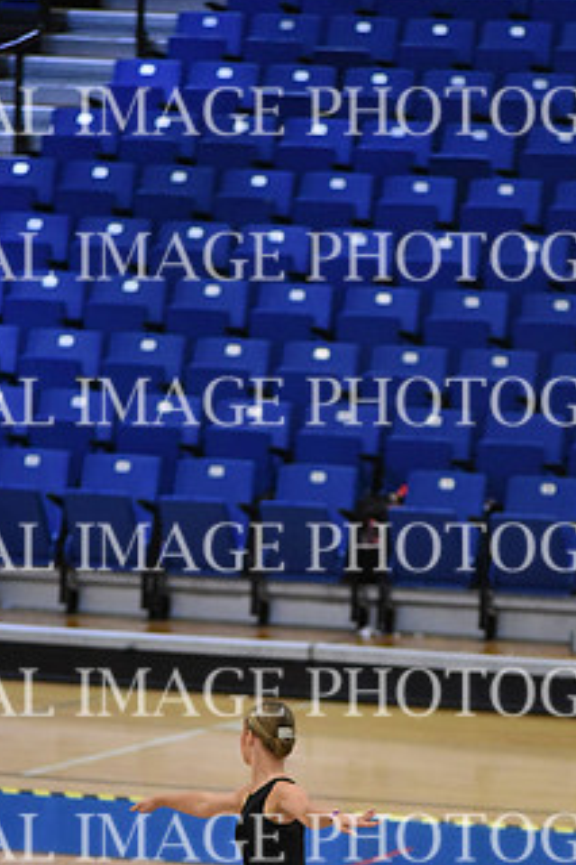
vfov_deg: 5.7
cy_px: 765
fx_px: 8721
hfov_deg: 3.8
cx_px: 288
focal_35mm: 363
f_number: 2.8
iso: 8000
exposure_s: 1/1000
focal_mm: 200
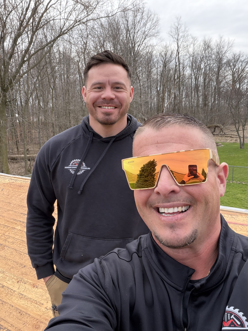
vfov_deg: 60.0
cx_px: 124
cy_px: 166
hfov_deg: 46.8
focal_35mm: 30
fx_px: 287
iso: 40
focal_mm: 2.71
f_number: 1.9
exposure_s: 1/638
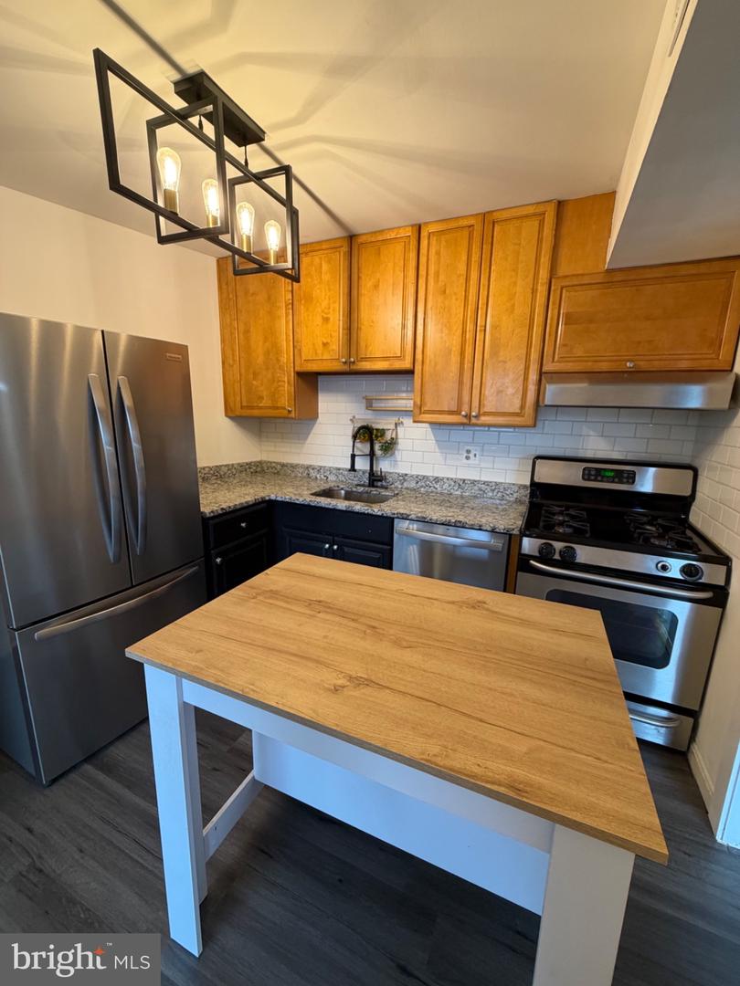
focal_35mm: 14
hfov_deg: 85.7
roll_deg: -1.5
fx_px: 399
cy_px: 493
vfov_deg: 102.1
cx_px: 370
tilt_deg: -12.0
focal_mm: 2.22
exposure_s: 1/60
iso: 250
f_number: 2.2
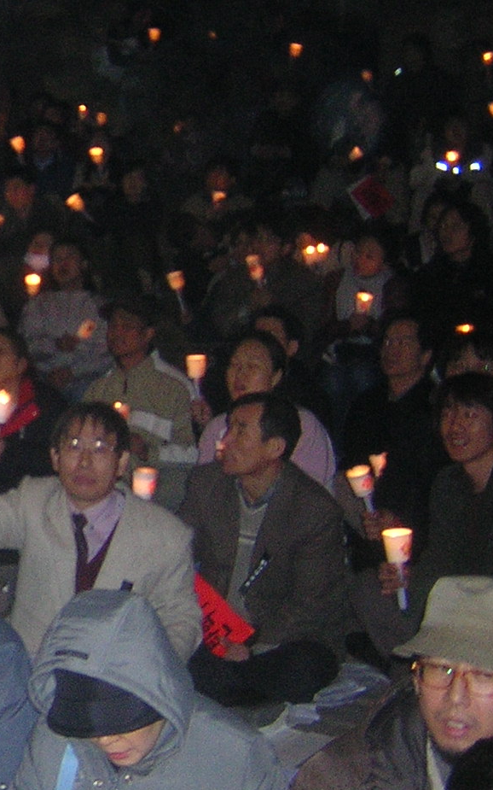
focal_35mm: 66
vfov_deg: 31.0
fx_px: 1419
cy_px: 321
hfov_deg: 18.4
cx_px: -140
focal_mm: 4.7
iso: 400
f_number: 2.6
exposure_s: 1/60.1
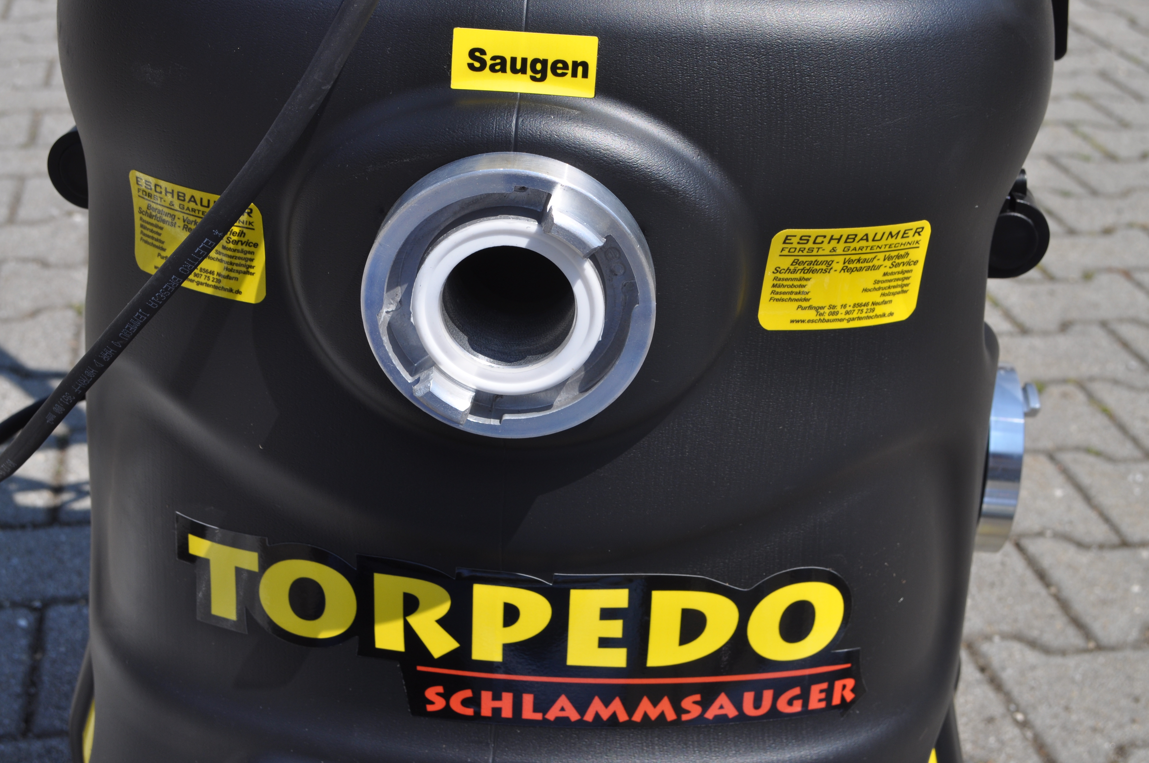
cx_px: 574
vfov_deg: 25.7
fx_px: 1674
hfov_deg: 37.9
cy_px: 382
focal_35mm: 52
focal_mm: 35
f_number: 9.5
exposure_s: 1/350
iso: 200
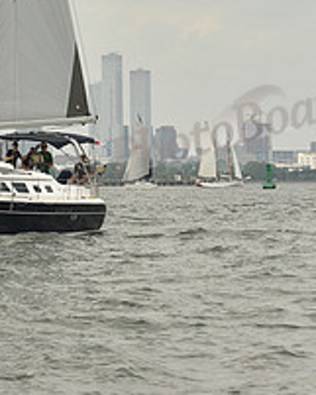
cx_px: 9
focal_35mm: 271
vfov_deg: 7.0
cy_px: -147
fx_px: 3166
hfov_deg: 5.7
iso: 250
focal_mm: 100
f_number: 10
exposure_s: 1/640
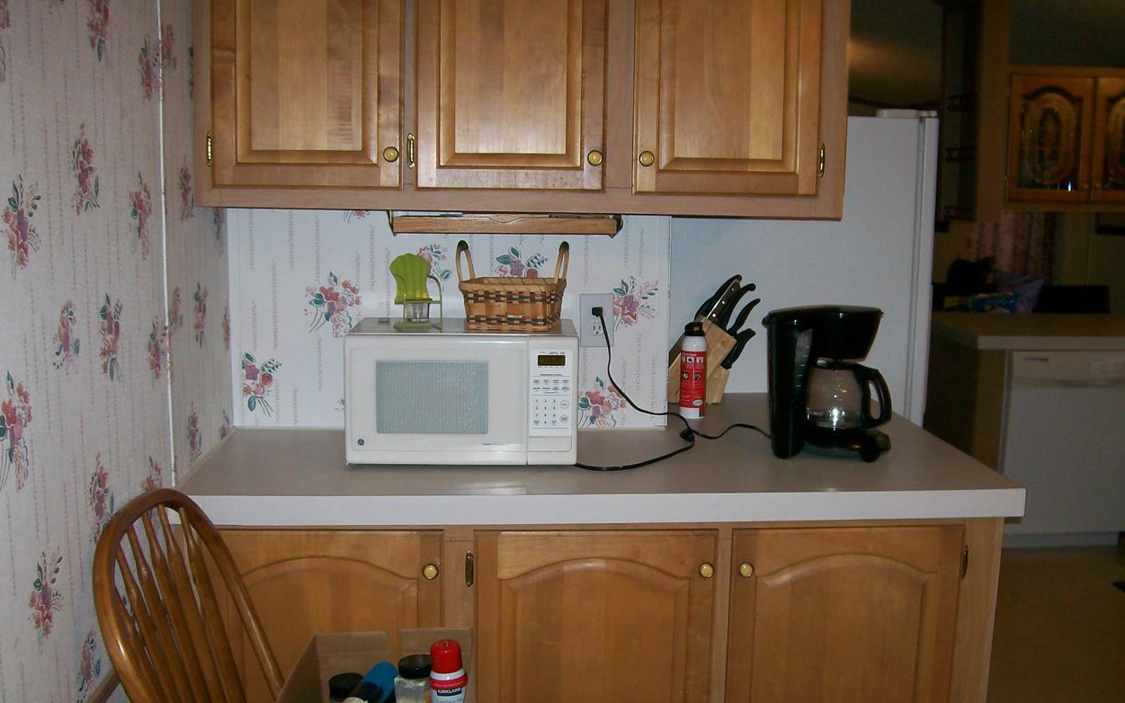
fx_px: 1196
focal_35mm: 39
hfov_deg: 50.4
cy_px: 406
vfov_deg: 32.7
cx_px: 565
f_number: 2.7
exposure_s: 1/64
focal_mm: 6
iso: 80
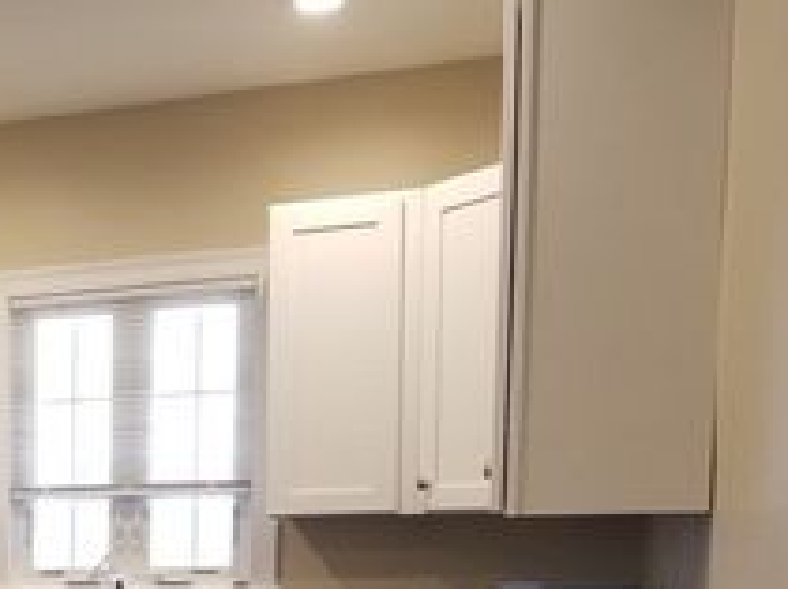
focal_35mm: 62
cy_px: 673
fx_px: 1410
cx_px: -120
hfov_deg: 27.9
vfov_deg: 22.1
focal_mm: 4.3
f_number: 1.7
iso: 160
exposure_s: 1/40
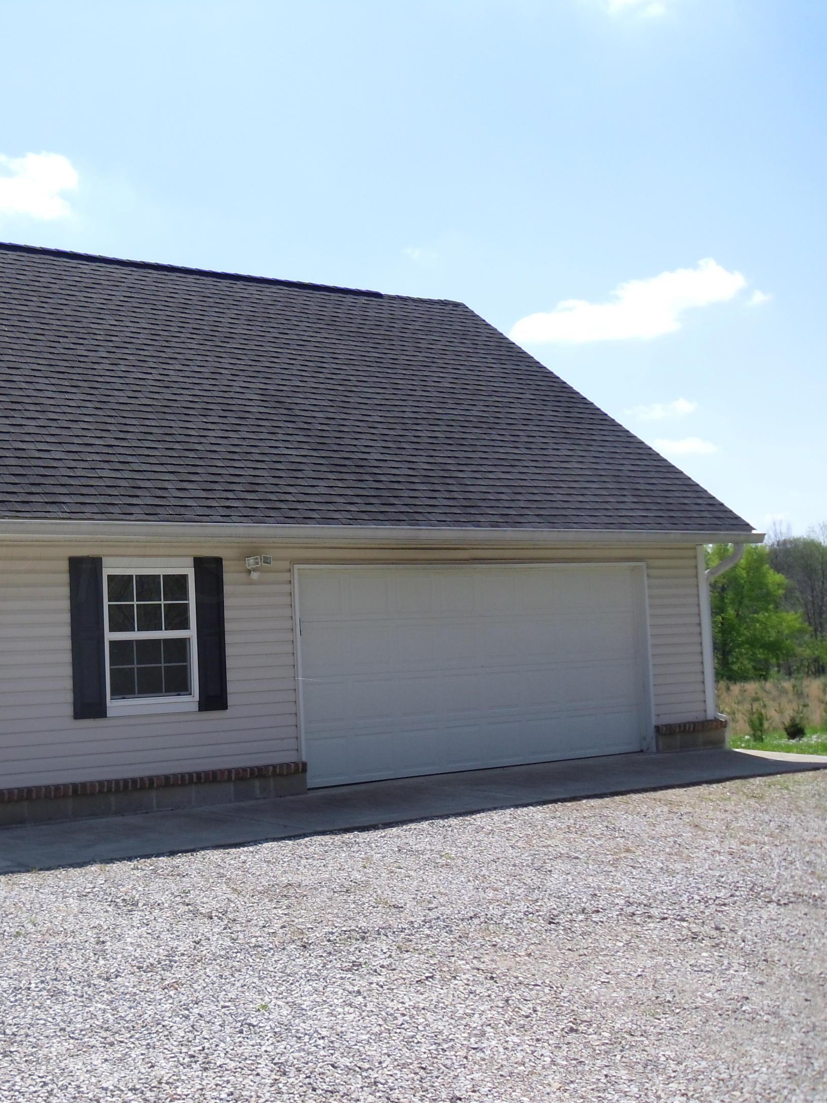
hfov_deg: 32.0
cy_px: 571
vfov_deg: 43.8
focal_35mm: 43
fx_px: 1370
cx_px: 86
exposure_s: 1/789
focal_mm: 5.6
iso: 80
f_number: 3.3
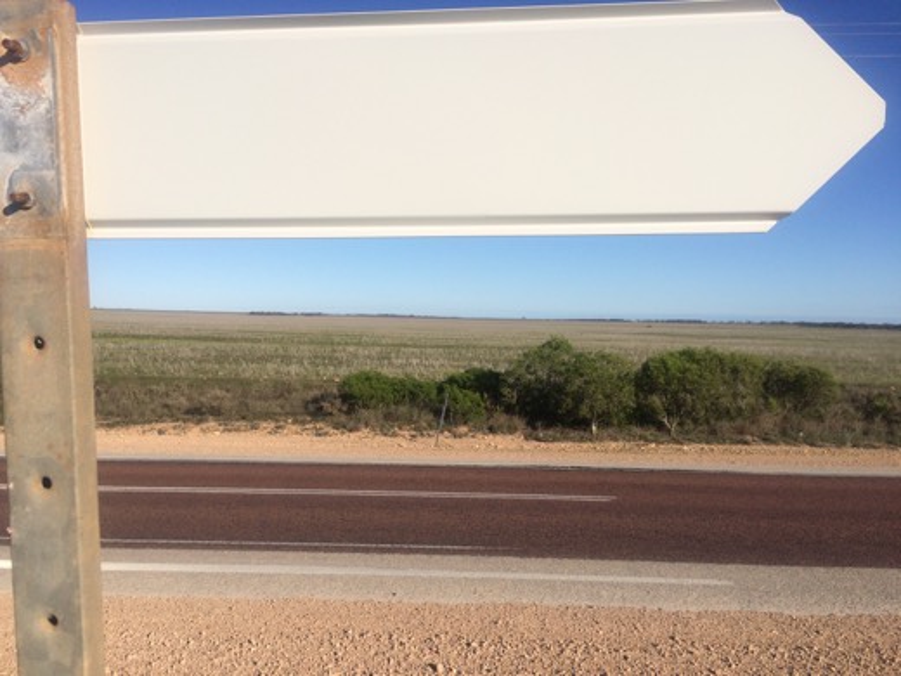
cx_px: 450
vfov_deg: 48.2
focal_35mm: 29
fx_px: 755
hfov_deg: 61.7
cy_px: 338
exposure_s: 1/3165
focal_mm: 4.15
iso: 32
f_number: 2.2
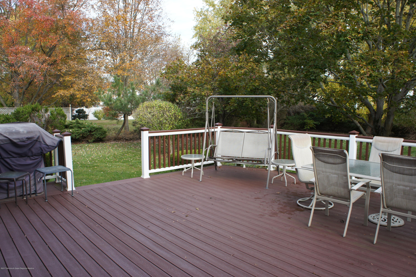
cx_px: 208
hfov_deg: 67.4
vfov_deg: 47.9
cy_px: 138
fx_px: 312
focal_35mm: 27
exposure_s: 1/100
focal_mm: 18
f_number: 6.3
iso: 200
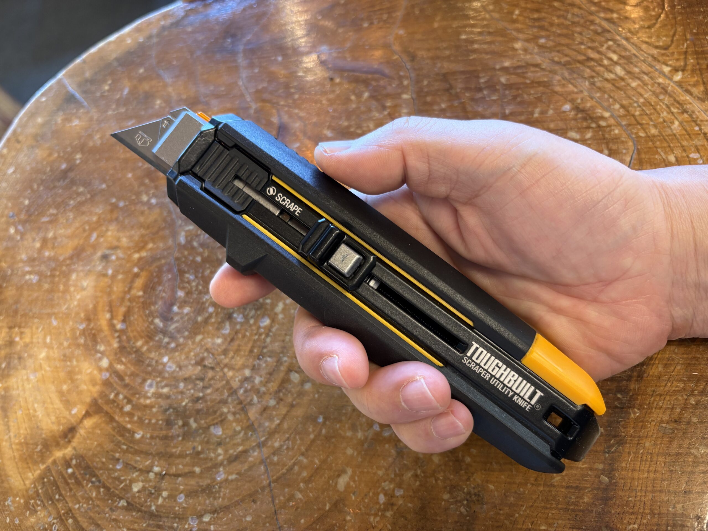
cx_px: 354
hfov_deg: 67.3
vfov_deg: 53.1
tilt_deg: -62.5
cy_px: 266
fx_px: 532
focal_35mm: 26
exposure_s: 1/60
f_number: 1.6
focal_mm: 5.96
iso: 125
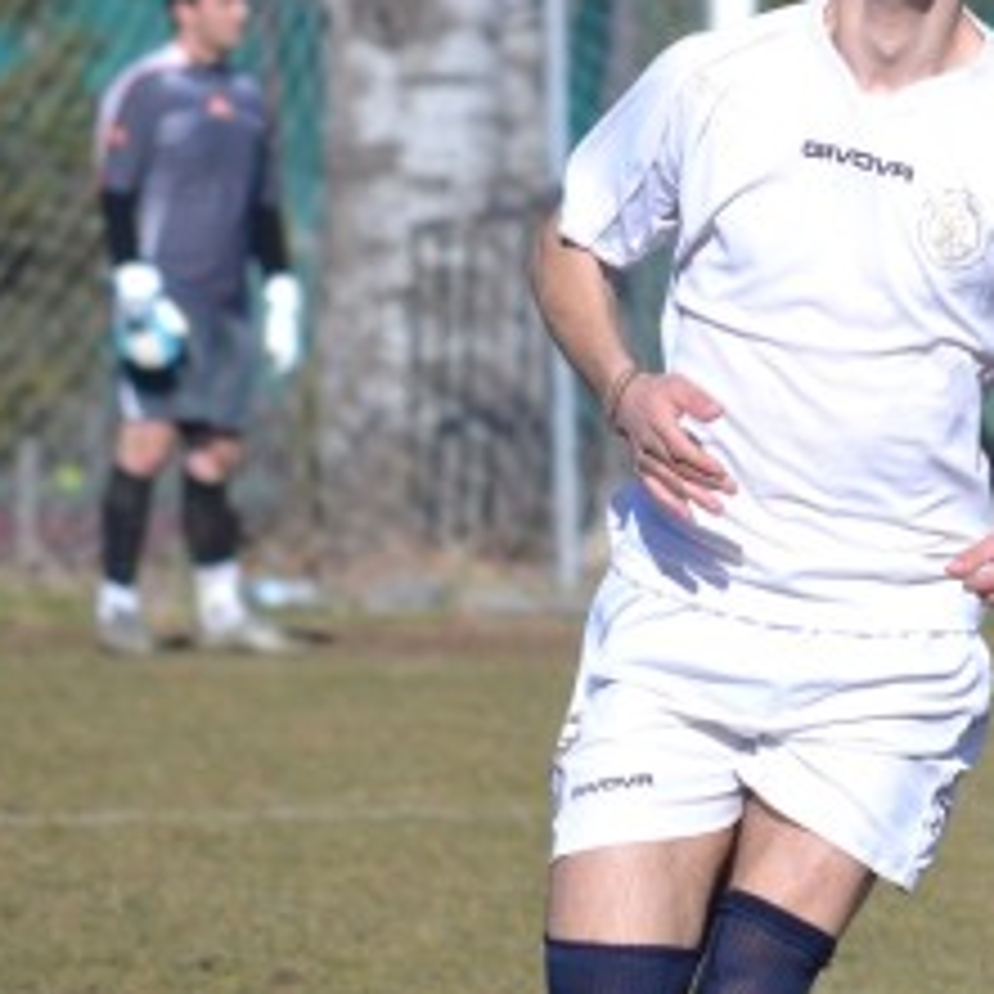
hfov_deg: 2.4
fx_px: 23488
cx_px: 990
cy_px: 391
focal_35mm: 723
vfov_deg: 2.4
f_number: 6.3
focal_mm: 190
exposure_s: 1/1600
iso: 400
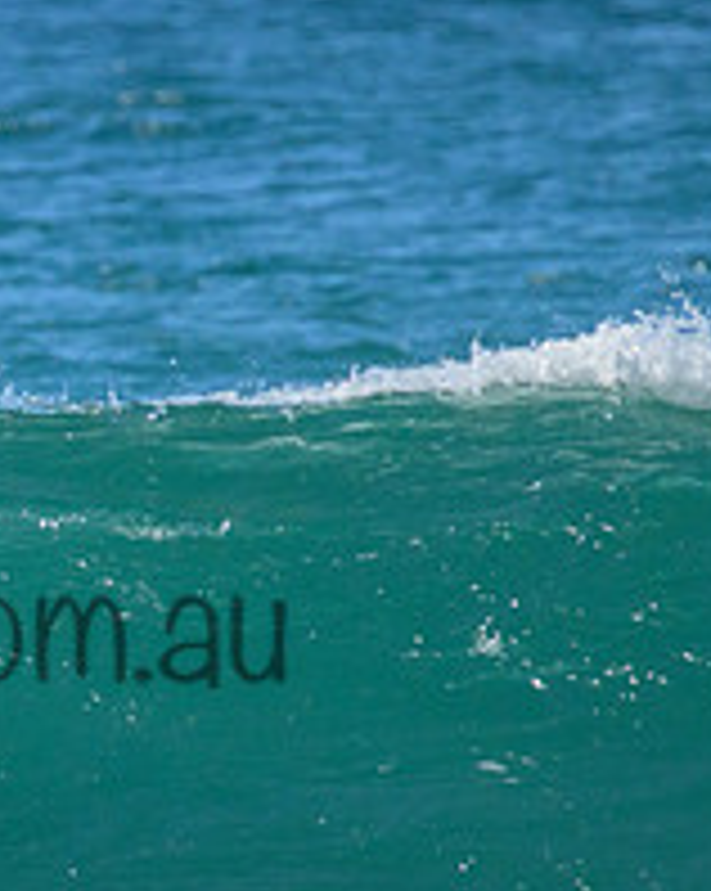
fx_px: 57984
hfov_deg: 0.7
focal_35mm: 2201
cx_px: -189
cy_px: 578
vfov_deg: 0.9
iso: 2000
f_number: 11
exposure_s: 1/2000
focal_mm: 800
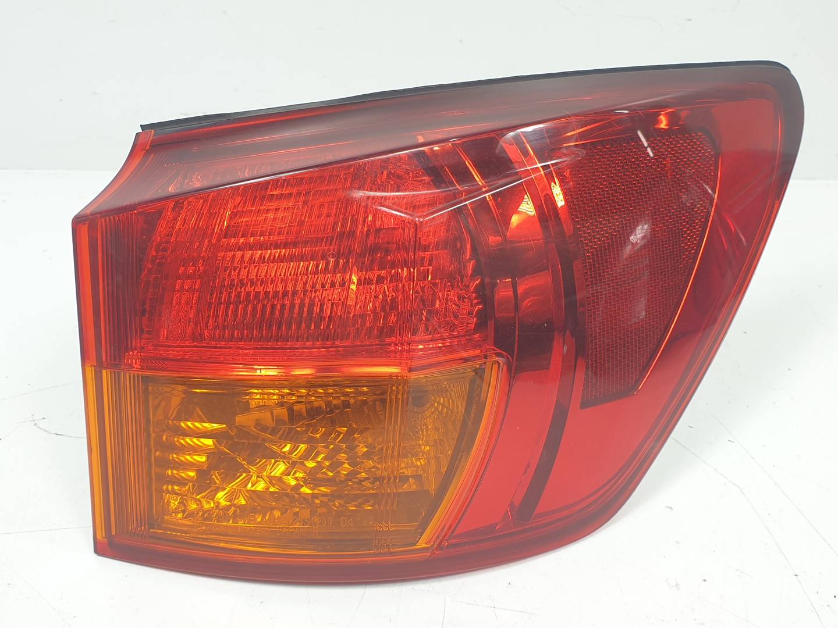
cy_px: 314
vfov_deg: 53.1
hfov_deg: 67.3
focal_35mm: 26
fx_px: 629
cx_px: 419
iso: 50
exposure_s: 1/140
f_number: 2.4
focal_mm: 4.3
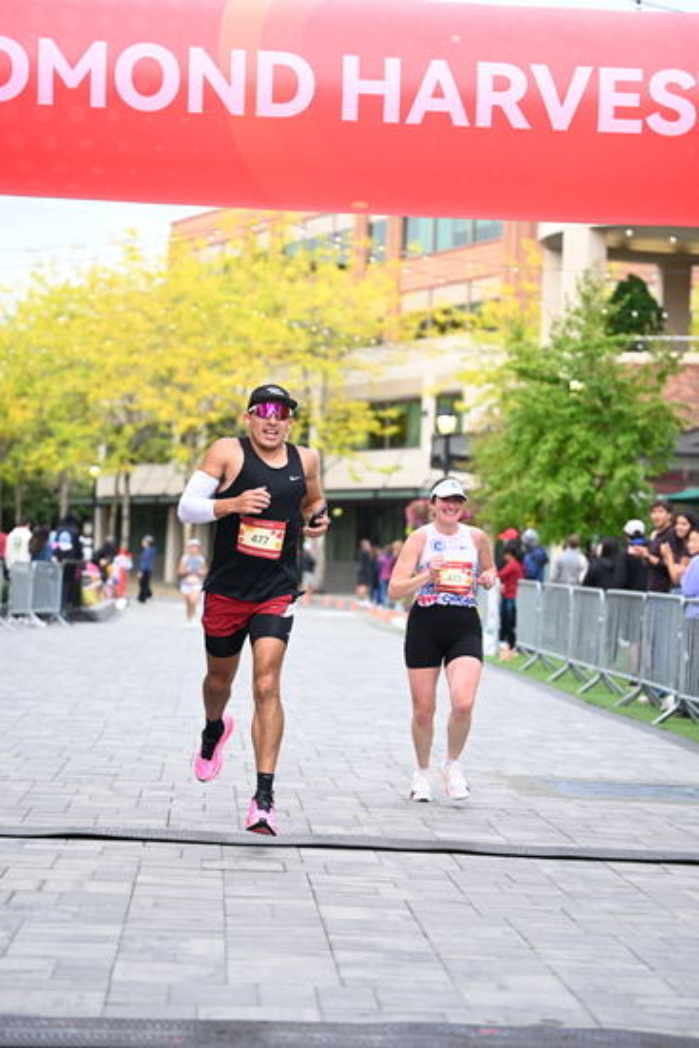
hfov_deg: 16.7
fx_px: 2387
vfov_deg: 24.8
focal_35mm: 82
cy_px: 524
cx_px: 350
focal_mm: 82
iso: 1000
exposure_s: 1/1600
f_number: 2.8
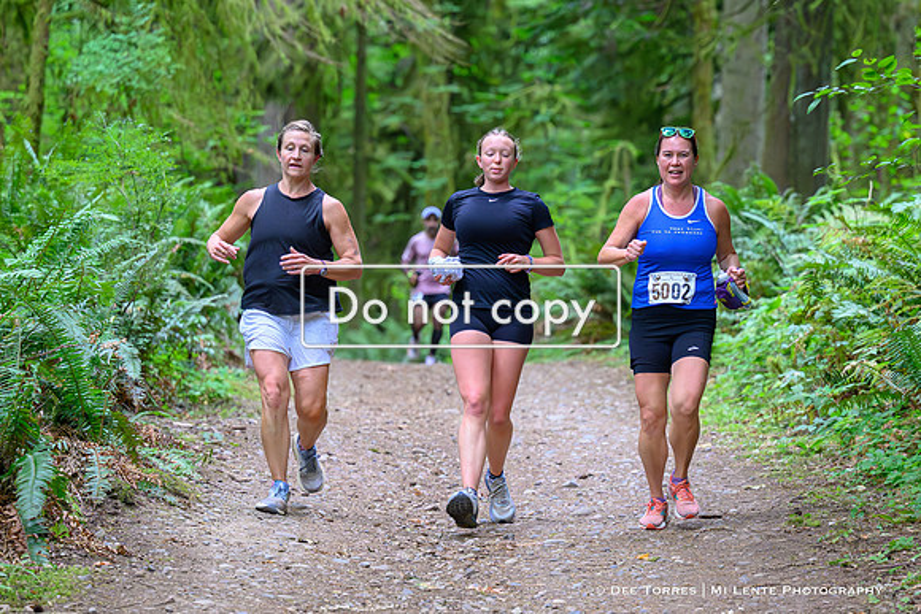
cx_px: 508
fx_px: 4459
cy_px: 311
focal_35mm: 174
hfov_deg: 11.8
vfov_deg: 7.9
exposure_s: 1/800
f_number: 3.2
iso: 8000
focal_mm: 115
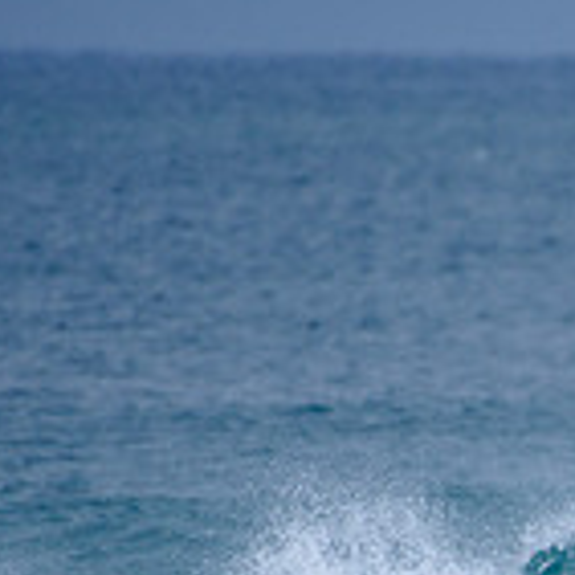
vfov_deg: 1.0
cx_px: 799
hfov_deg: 1.0
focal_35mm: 1783
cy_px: 716
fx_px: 33508
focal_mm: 500
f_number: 5.6
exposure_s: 1/800
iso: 125
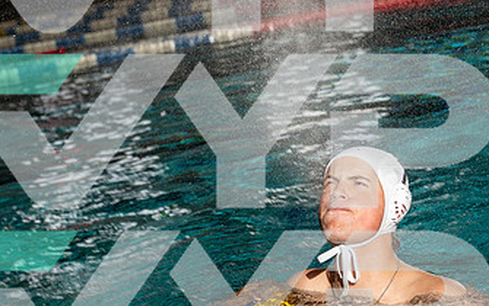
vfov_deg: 13.5
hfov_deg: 21.4
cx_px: 302
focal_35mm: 97
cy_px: 132
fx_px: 1294
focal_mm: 55
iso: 100
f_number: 4
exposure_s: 1/250
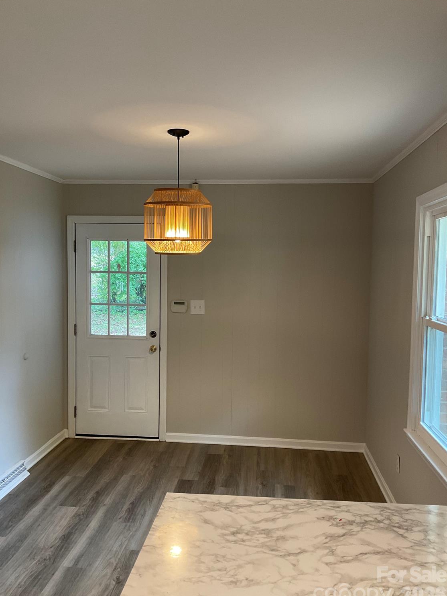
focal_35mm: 30
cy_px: 303
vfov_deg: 60.0
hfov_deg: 46.8
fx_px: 516
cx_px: 218
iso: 64
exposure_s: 1/60
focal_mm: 3
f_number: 1.8
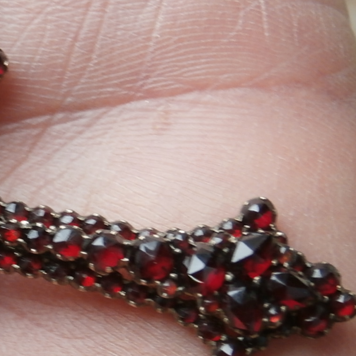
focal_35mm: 150
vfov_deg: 11.6
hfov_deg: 11.4
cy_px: 249
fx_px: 1745
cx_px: -66
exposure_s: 1/60
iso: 200
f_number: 4.3
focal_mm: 11.86
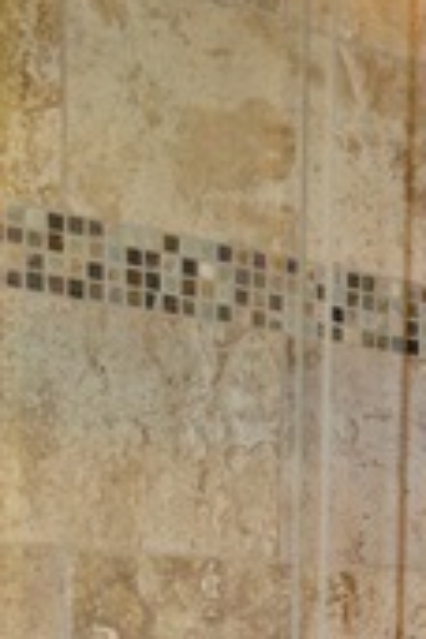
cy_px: 818
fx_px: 1491
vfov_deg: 21.9
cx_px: 559
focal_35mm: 84
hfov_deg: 15.5
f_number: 3.8
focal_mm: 20
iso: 1100
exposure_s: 1/60
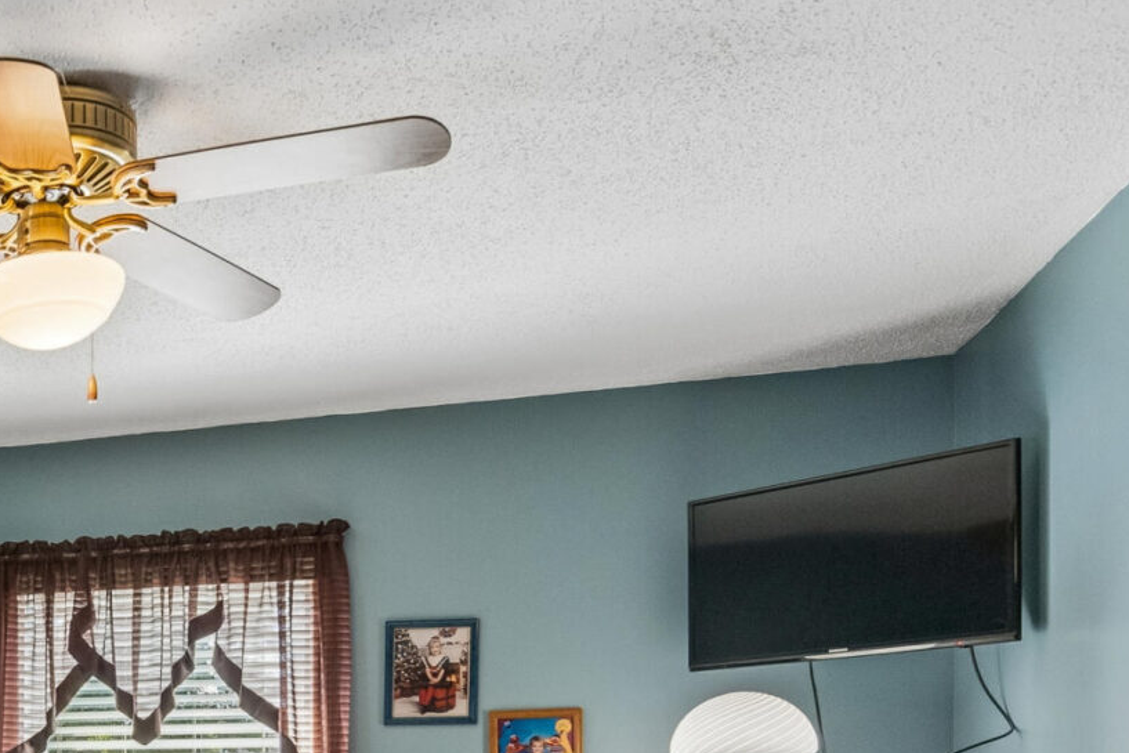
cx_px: -160
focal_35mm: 47
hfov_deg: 35.0
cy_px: 756
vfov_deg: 27.0
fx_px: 1474
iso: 800
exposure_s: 1/100
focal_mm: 15
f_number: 7.1
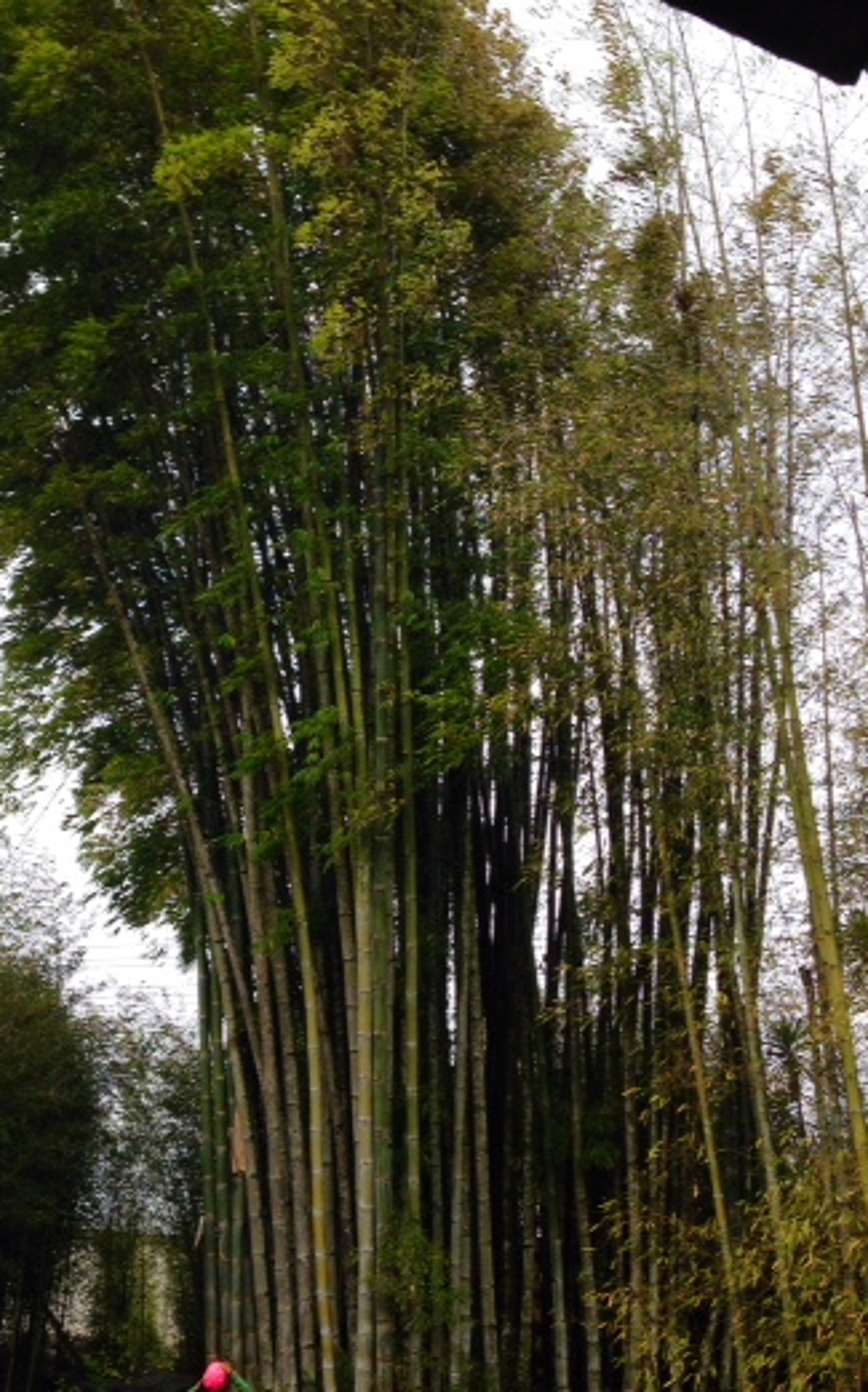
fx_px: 1630
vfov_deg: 46.2
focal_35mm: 43
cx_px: 280
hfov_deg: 29.6
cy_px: 681
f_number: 2.4
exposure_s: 1/775
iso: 50
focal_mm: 4.12
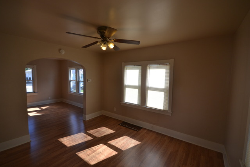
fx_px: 104
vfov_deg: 77.4
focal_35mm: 15
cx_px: 125
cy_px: 84
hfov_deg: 100.4
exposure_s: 1/125
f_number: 5.6
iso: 180
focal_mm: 10
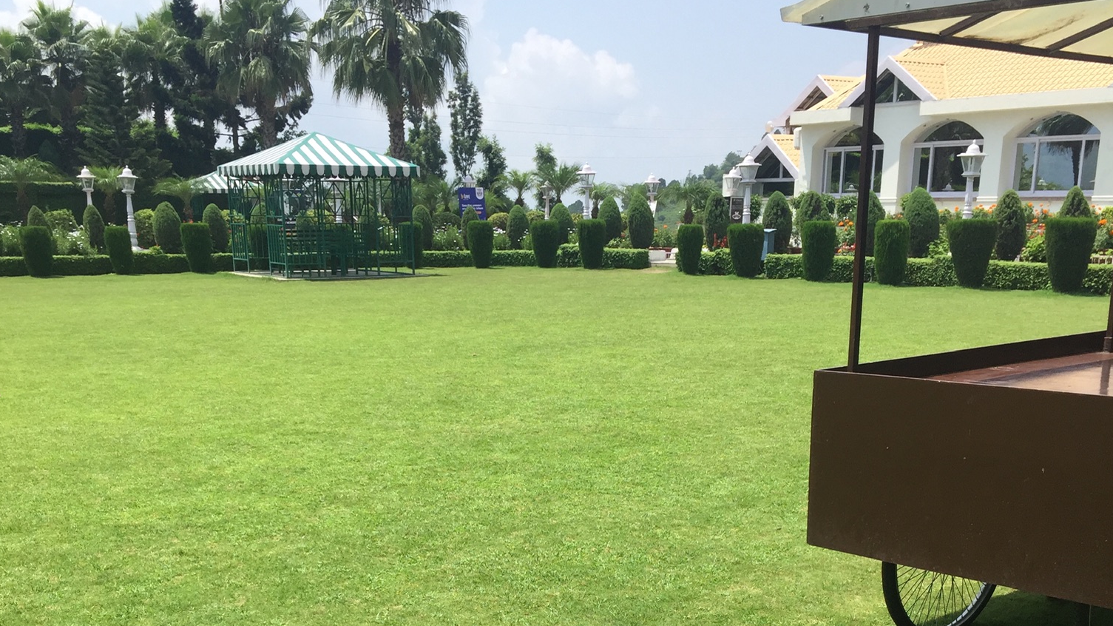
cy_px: 636
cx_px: 549
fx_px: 1269
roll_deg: -0.3
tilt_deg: -16.1
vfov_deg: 26.2
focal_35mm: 43
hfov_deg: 47.4
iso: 32
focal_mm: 4.15
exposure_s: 1/1364
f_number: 2.2
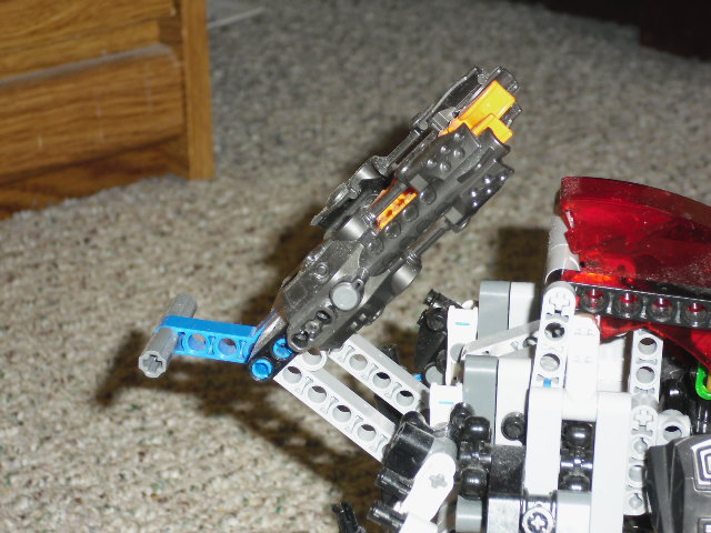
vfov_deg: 14.1
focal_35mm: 105
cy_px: 266
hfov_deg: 18.7
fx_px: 2157
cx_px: 356
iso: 200
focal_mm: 18.9
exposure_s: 1/60
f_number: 5.6
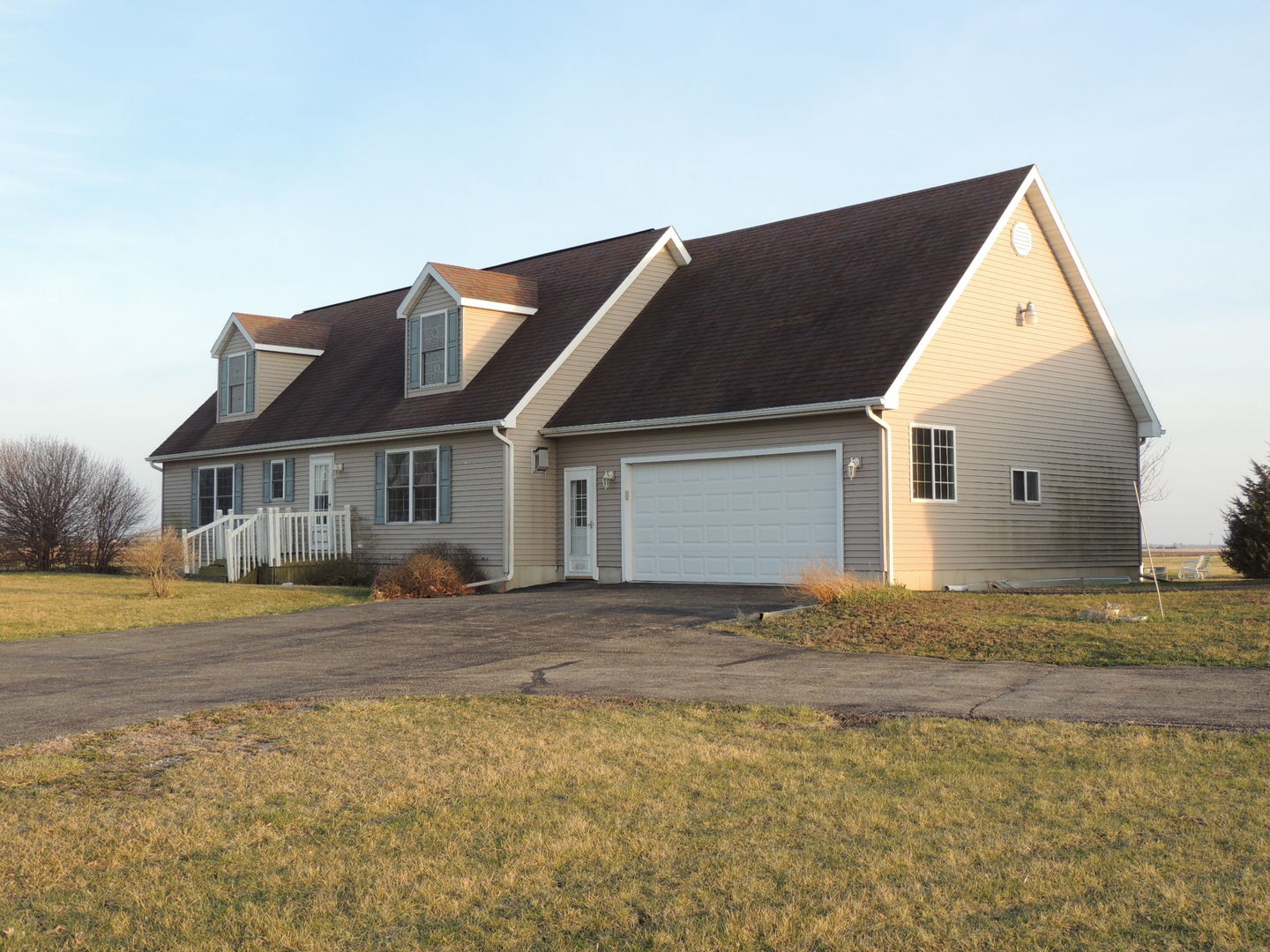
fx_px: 1468
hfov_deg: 46.8
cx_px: 635
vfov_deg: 36.0
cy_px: 476
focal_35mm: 40
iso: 100
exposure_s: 1/200
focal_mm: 7.1
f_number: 3.3
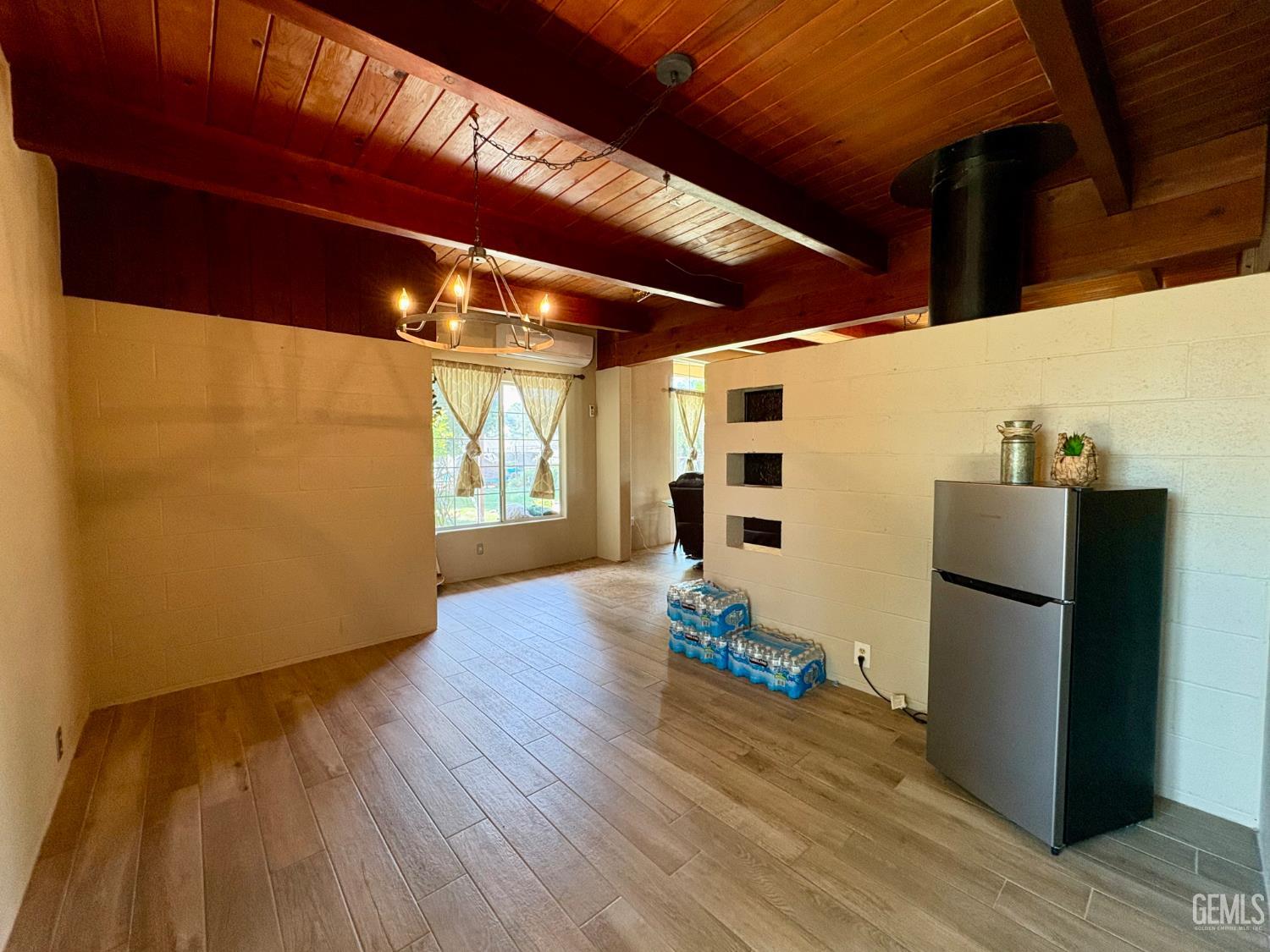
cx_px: 635
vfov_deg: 85.7
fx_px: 514
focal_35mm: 14
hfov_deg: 102.1
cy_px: 476
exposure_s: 1/60
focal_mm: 2.22
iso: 250
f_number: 2.2
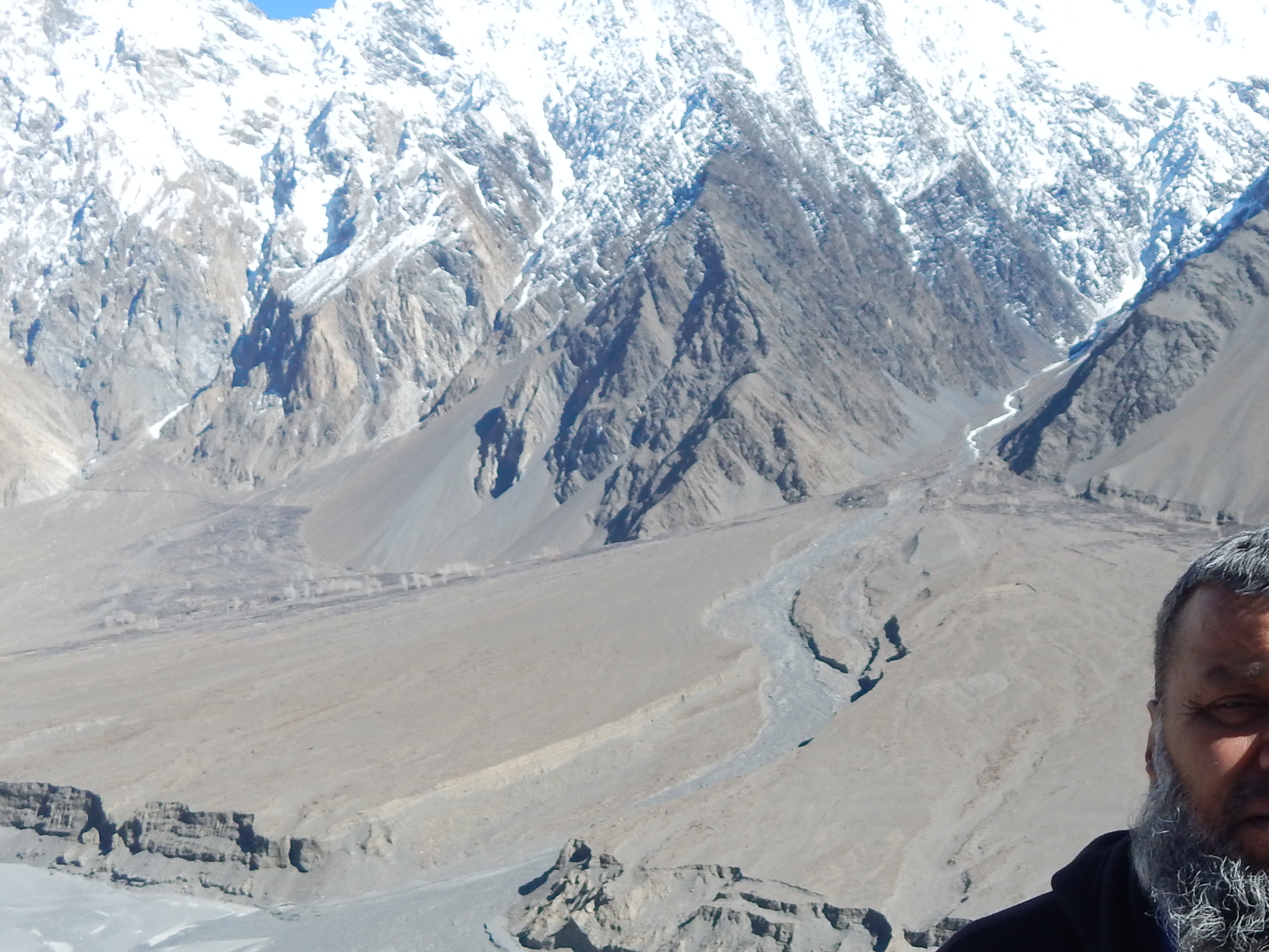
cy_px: 722
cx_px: 862
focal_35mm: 39
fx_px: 1430
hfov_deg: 47.0
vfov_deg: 35.9
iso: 125
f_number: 6
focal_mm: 4
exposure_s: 1/400
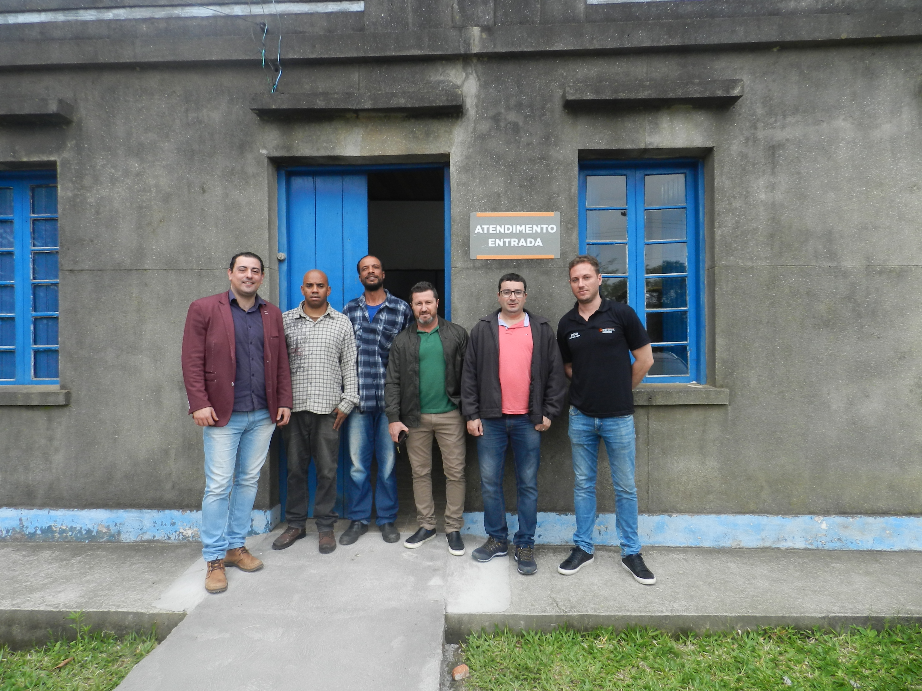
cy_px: 346
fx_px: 613
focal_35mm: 23
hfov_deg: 73.9
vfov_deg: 58.9
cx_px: 461
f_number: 3.4
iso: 160
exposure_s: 1/200
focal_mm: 4
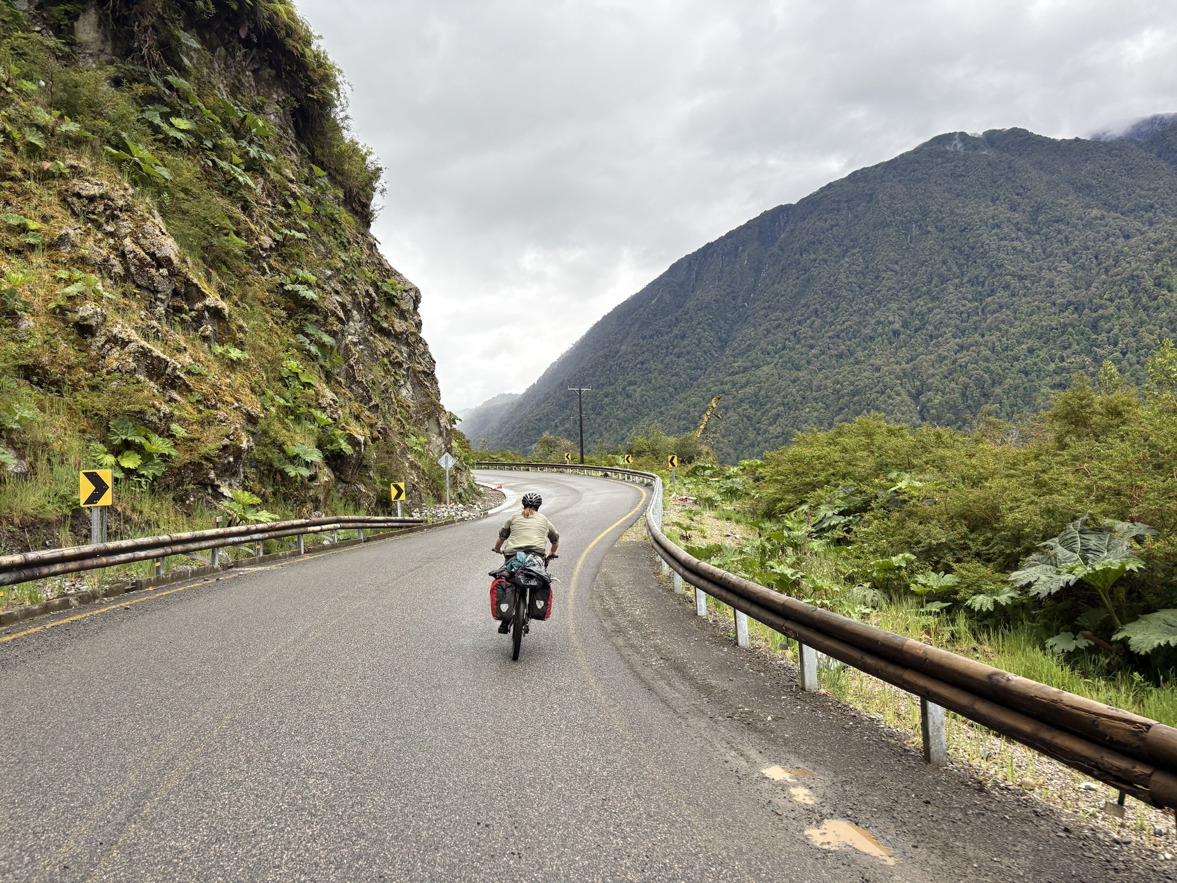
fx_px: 884
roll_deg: -3.1
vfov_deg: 53.1
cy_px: 442
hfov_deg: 67.3
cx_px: 588
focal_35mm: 26
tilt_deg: +2.4
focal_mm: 5.96
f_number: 1.6
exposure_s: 1/724
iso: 50
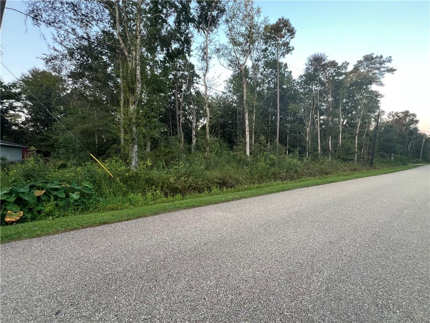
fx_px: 161
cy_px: 162
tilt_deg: -2.4
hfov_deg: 106.2
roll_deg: -0.9
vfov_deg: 89.9
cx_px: 215
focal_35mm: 13
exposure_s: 1/99
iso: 200
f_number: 1.8
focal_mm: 1.57
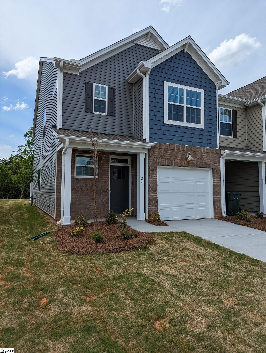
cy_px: 176
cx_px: 133
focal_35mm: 24
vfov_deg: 71.5
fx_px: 245
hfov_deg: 56.9
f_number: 1.85
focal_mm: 6.81
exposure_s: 1/2309
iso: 46
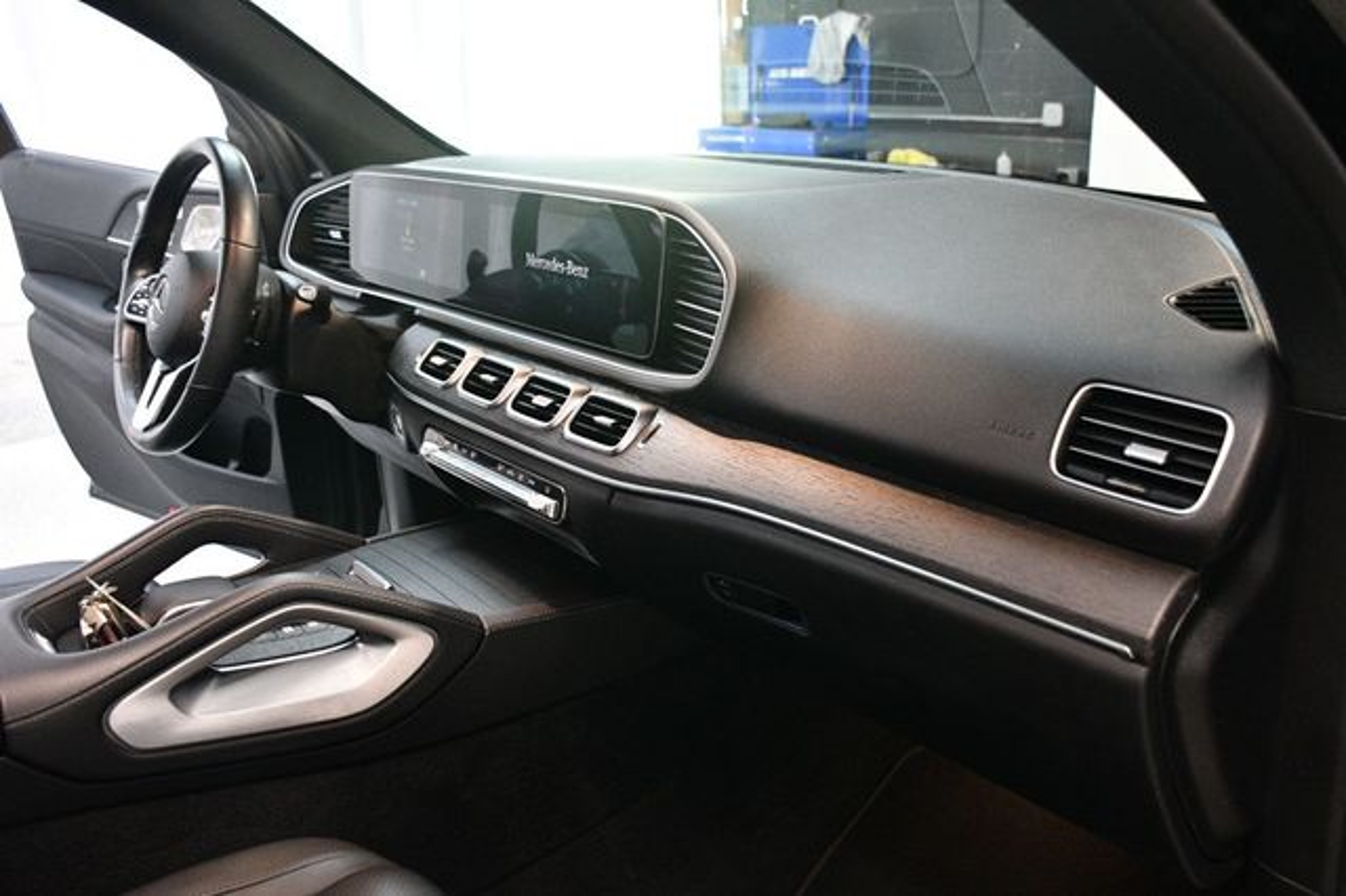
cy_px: 448
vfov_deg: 39.9
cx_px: 673
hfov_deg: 57.2
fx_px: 1233
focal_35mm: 33
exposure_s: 1/60
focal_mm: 22
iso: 3200
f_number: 3.5
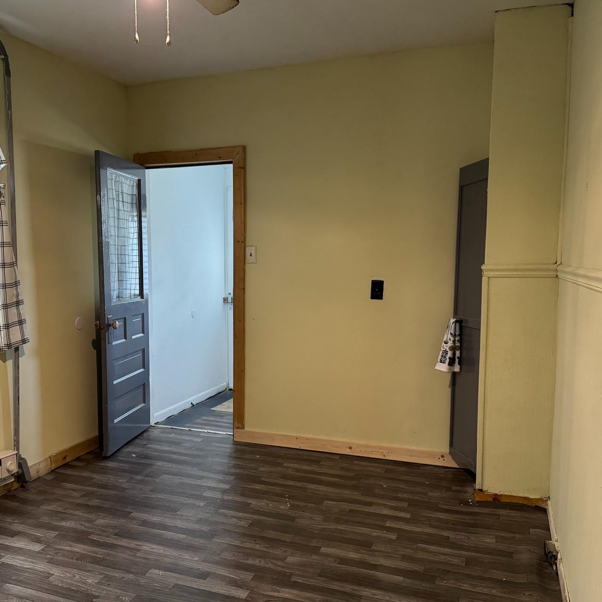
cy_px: 327
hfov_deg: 52.1
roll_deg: +0.3
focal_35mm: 31
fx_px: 610
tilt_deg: -6.8
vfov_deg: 52.5
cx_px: 234
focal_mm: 6.76
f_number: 1.78
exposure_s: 1/60
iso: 400
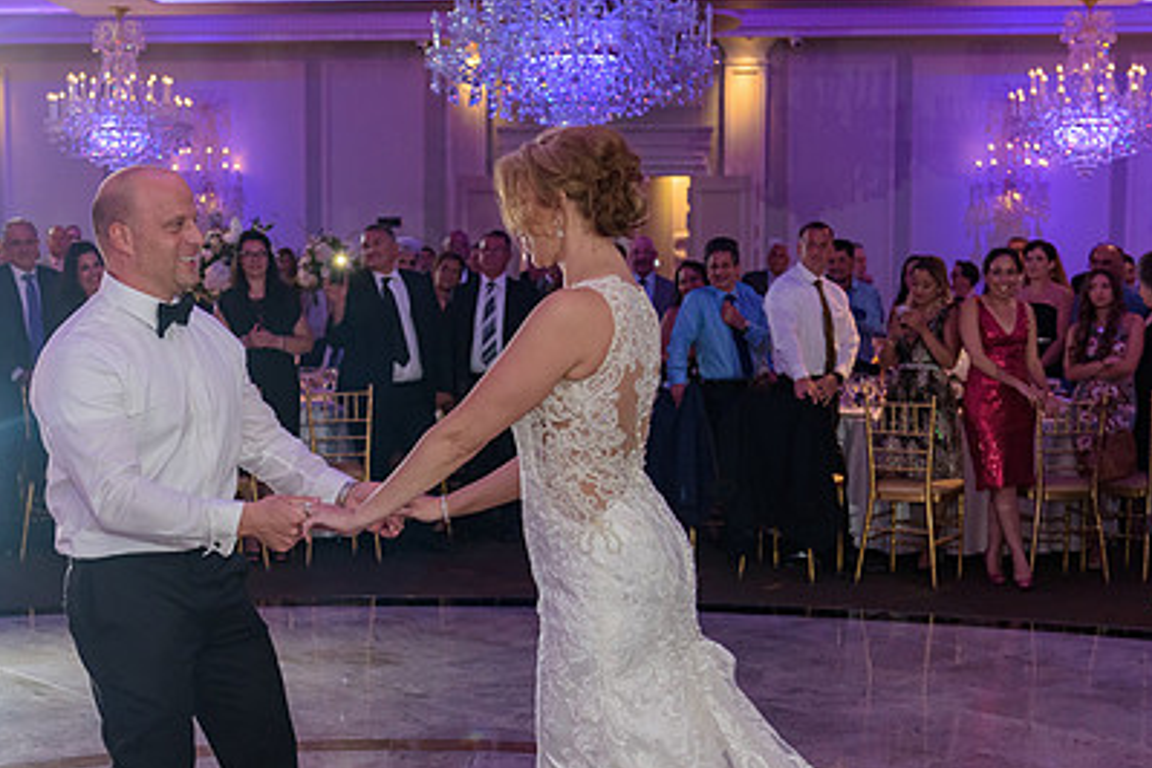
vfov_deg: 21.2
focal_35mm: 64
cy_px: 484
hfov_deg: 31.4
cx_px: 479
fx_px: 2048
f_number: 3.2
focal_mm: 44
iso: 1600
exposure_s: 1/125
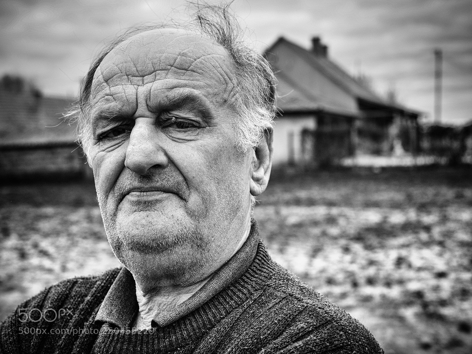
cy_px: 177
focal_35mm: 50
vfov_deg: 29.1
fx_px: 682
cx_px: 236
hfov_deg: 38.2
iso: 250
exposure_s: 1/500
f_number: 3.2
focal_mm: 25
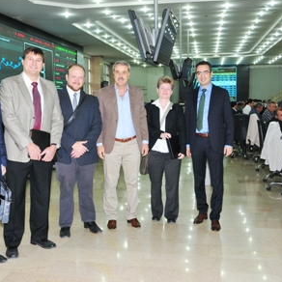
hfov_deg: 39.1
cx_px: 123
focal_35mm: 43
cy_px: 140
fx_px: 396
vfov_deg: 39.2
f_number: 5.6
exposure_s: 1/60
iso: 320
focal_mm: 22
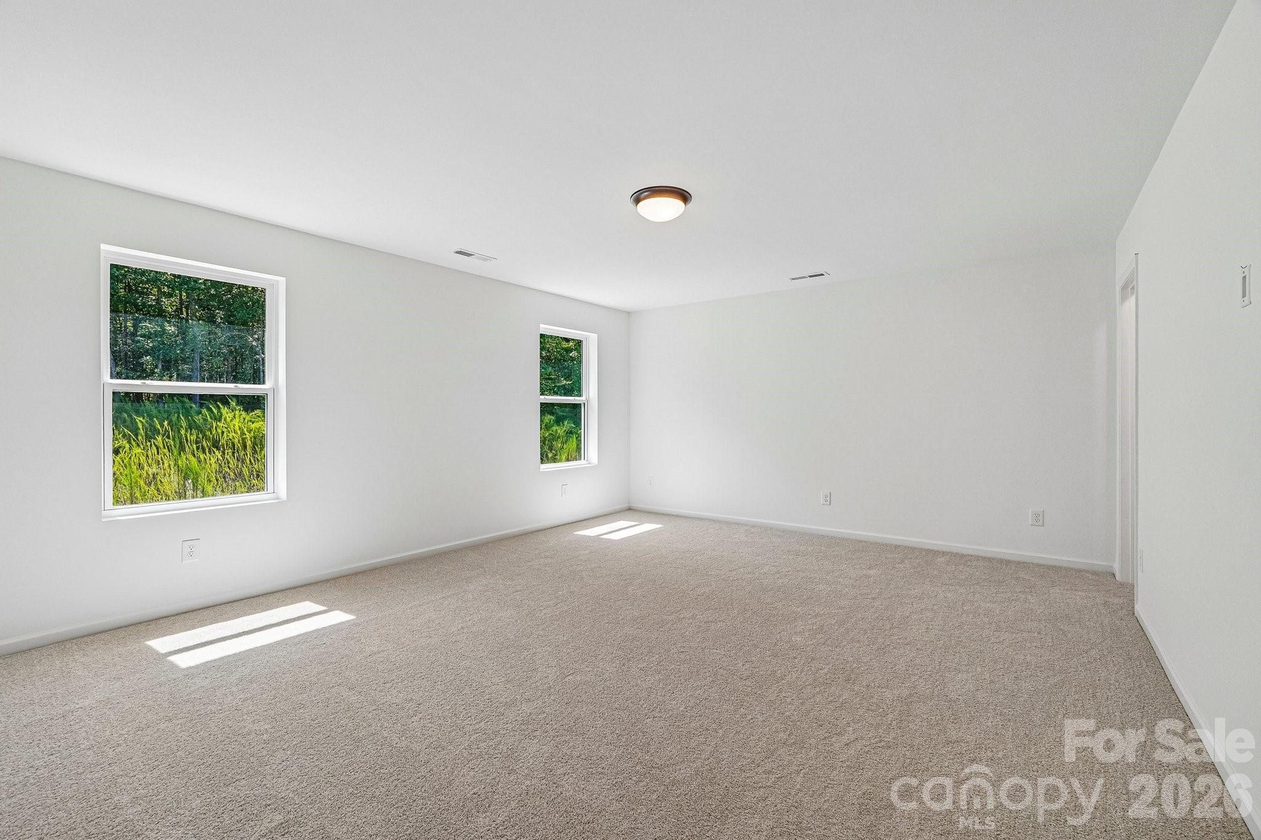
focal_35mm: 15
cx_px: 630
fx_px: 525
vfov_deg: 77.3
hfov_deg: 100.4
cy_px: 420
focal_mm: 10
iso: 250
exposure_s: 1/30
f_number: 8
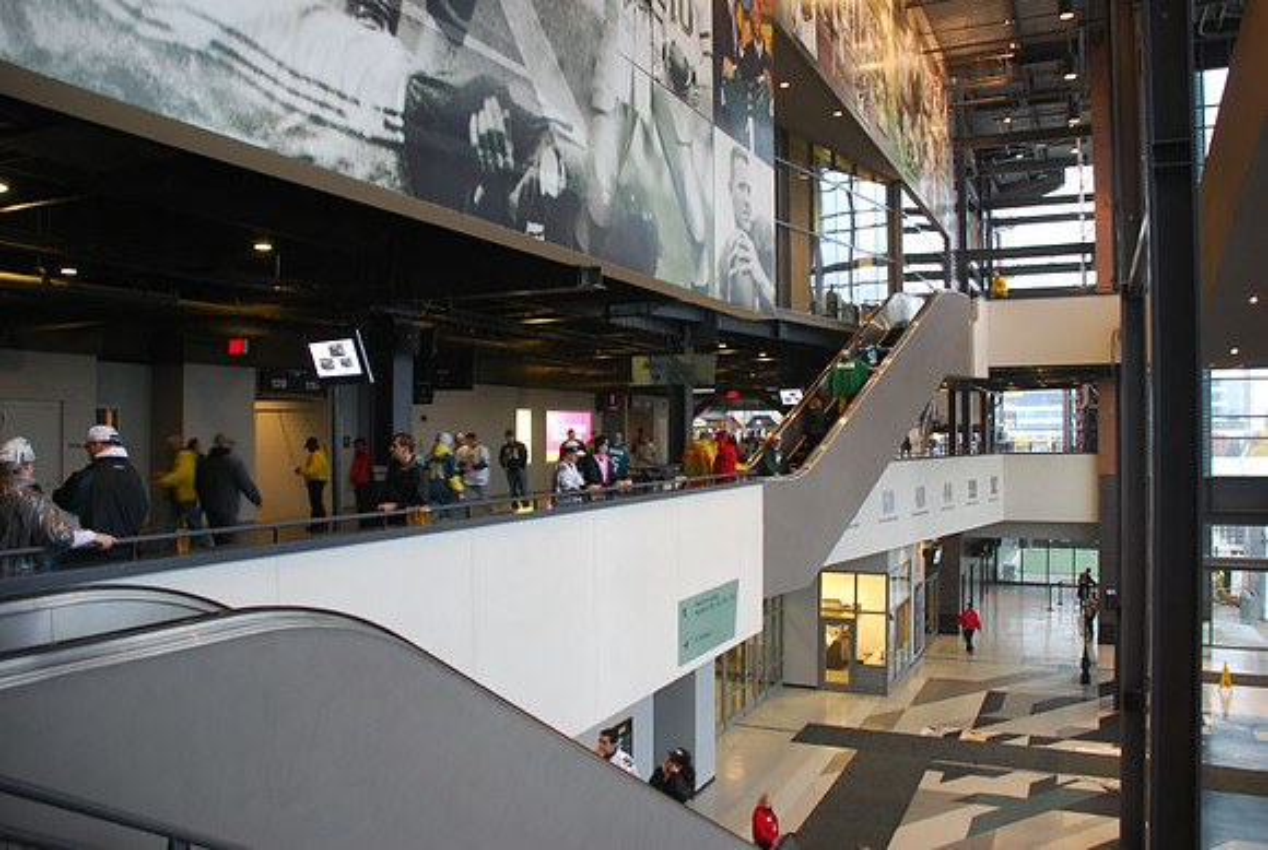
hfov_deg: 67.3
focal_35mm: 27
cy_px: 425
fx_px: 953
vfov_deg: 48.1
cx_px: 634
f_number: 3.5
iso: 400
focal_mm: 18
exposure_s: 1/13
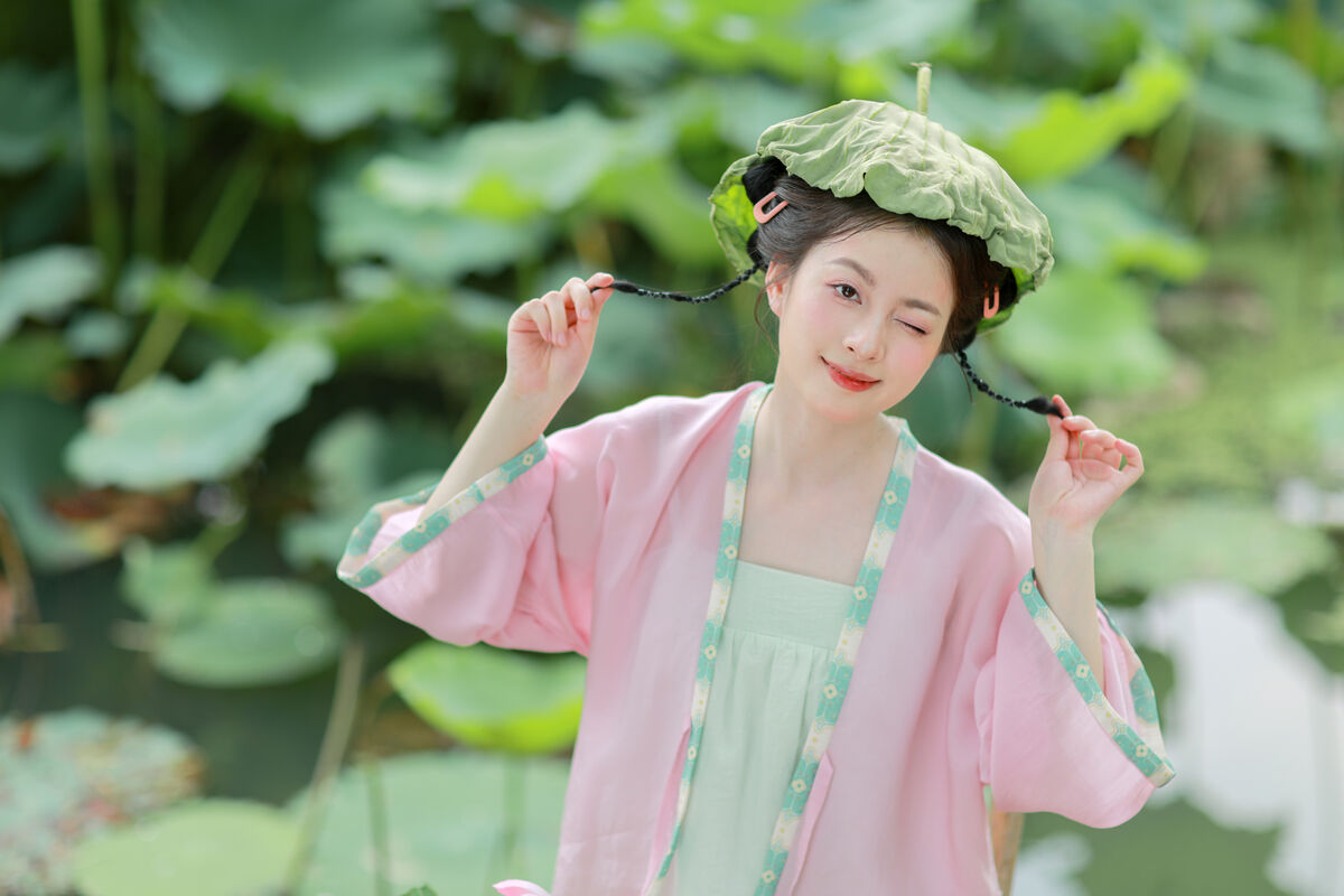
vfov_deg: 16.1
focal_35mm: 85
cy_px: 448
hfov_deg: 23.9
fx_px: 3173
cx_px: 672
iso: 100
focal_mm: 85
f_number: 1.8
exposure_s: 1/400
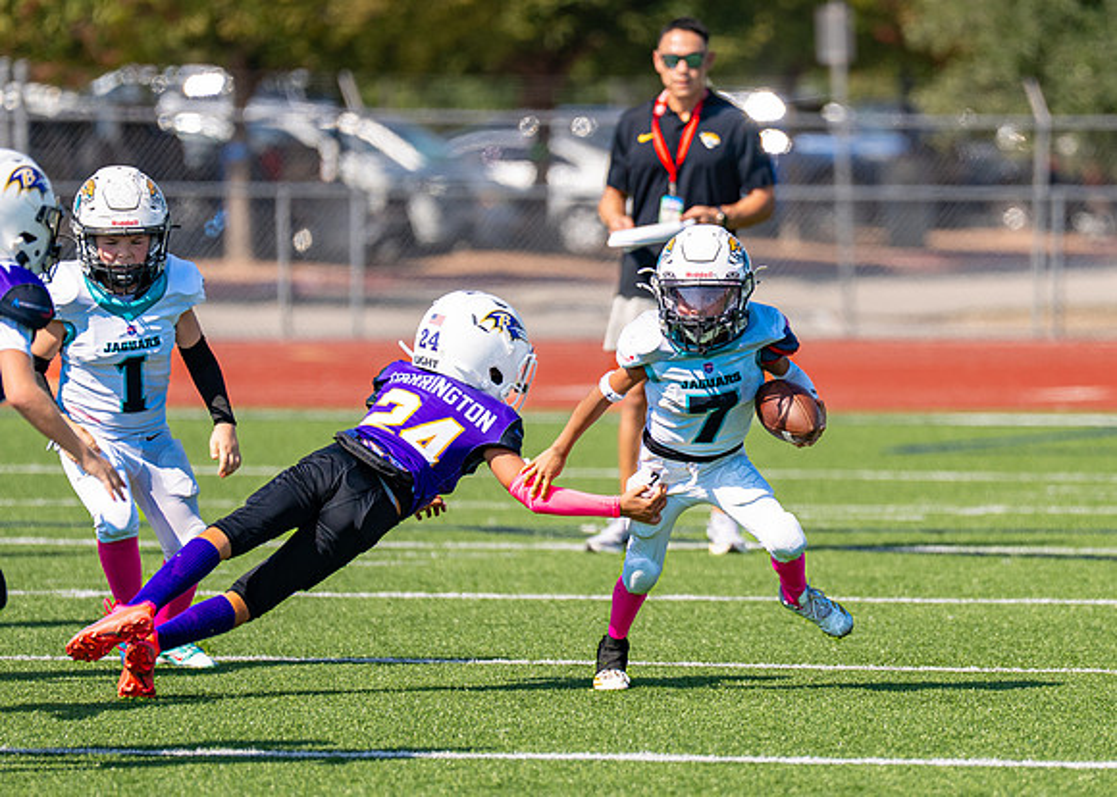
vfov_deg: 3.8
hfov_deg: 5.4
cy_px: 452
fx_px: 11889
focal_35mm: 375
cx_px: 777
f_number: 2.8
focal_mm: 200
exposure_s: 1/2000
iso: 100
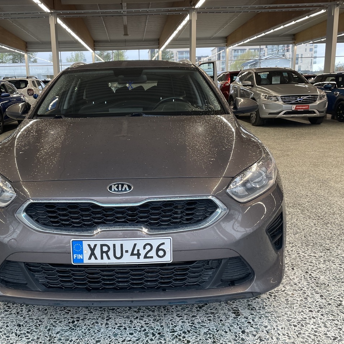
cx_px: 133
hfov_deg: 46.9
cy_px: 172
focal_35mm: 35
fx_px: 394
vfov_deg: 47.2
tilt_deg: -11.0
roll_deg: +1.7
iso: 80
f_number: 1.6
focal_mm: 4.2
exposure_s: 1/100
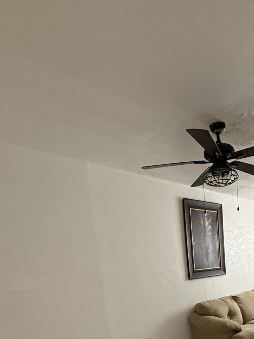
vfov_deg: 55.1
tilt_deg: -7.0
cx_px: 213
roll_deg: +2.9
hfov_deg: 46.4
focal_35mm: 28
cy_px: 305
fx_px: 274
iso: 400
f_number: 2.2
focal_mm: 2.22
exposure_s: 1/60
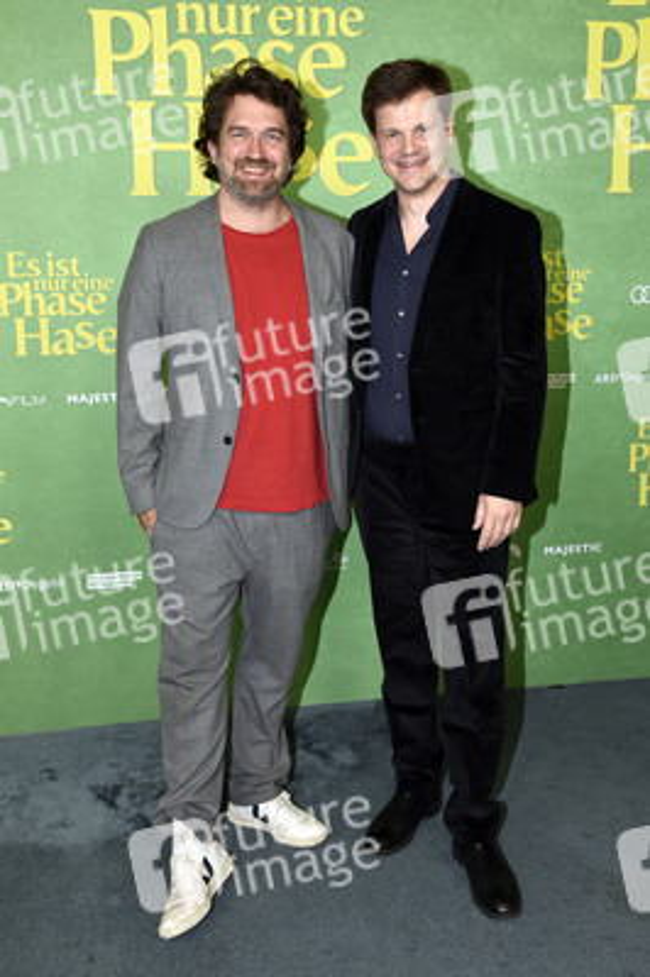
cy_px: 488
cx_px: 325
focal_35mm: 35
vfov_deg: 54.5
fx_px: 949
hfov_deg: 37.8
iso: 500
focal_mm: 35
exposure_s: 1/125
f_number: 6.3
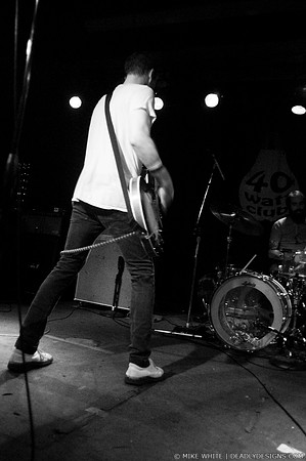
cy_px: 230
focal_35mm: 30
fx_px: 383
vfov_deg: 62.0
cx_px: 153
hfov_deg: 43.5
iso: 800
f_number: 2.8
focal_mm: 20
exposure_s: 1/40
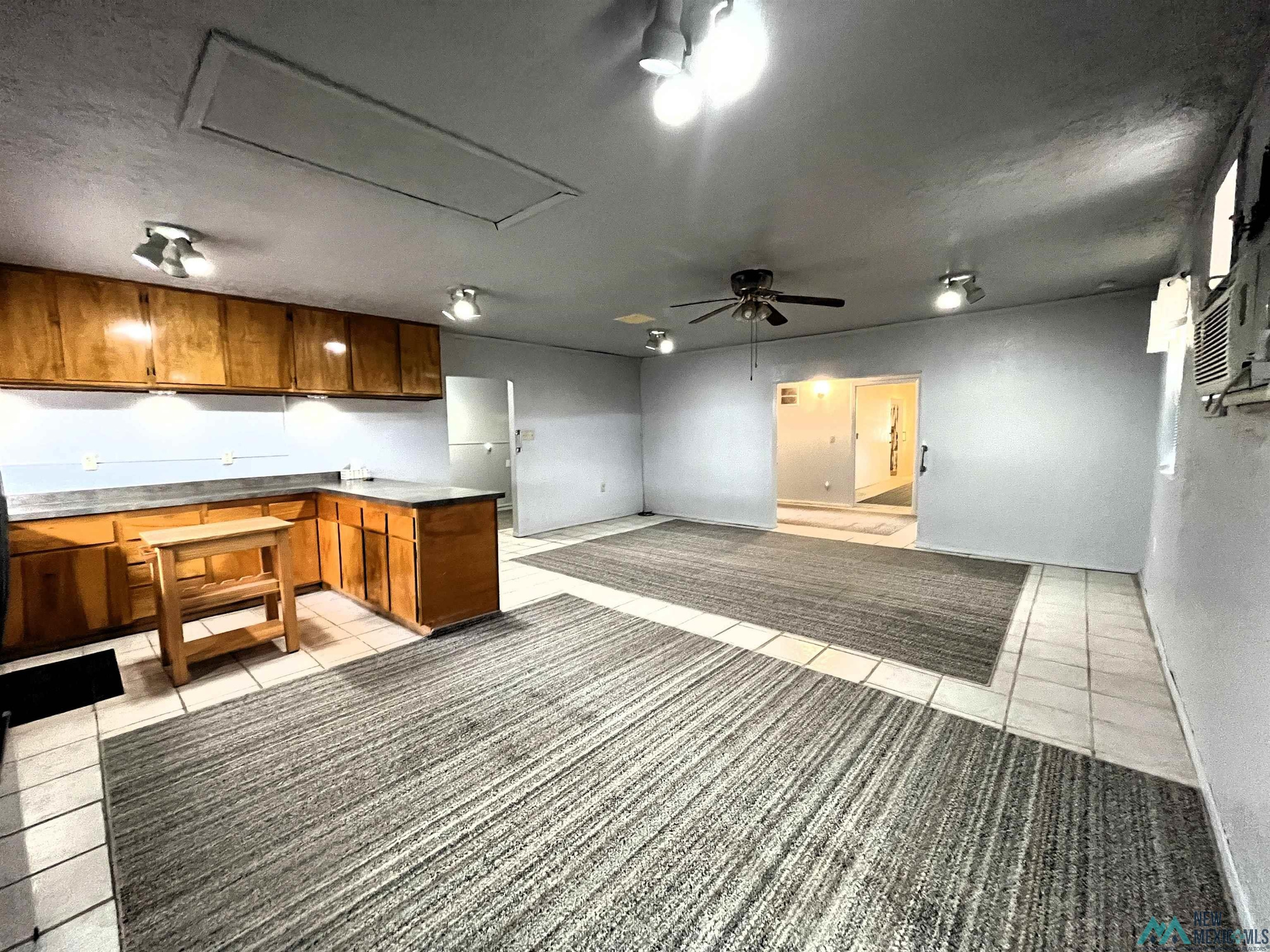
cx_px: 635
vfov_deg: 85.7
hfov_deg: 102.1
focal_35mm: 14
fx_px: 514
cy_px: 476
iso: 1000
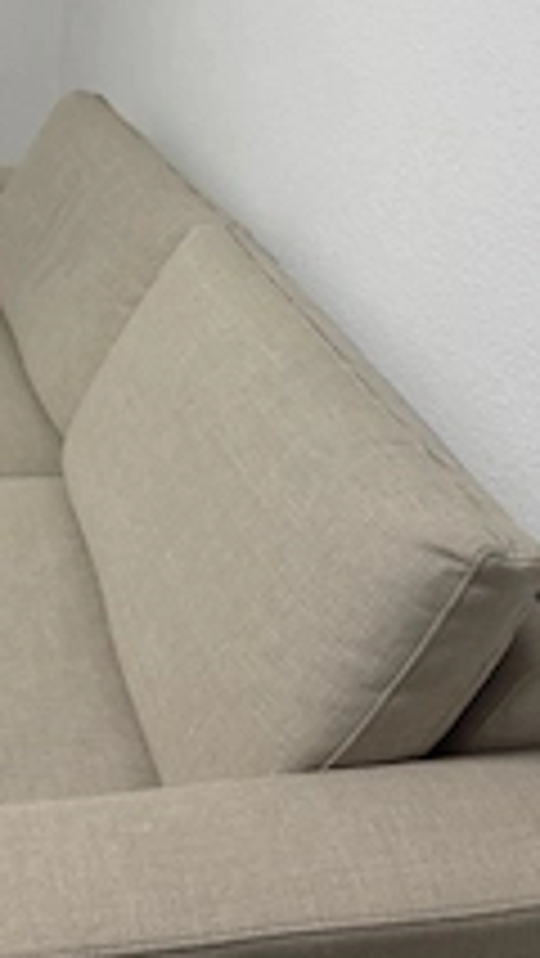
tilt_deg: -20.0
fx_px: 1246
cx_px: 90
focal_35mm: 49
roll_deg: -4.6
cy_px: 279
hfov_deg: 24.0
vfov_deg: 41.2
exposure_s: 1/50
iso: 160
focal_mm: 6.76
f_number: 1.78
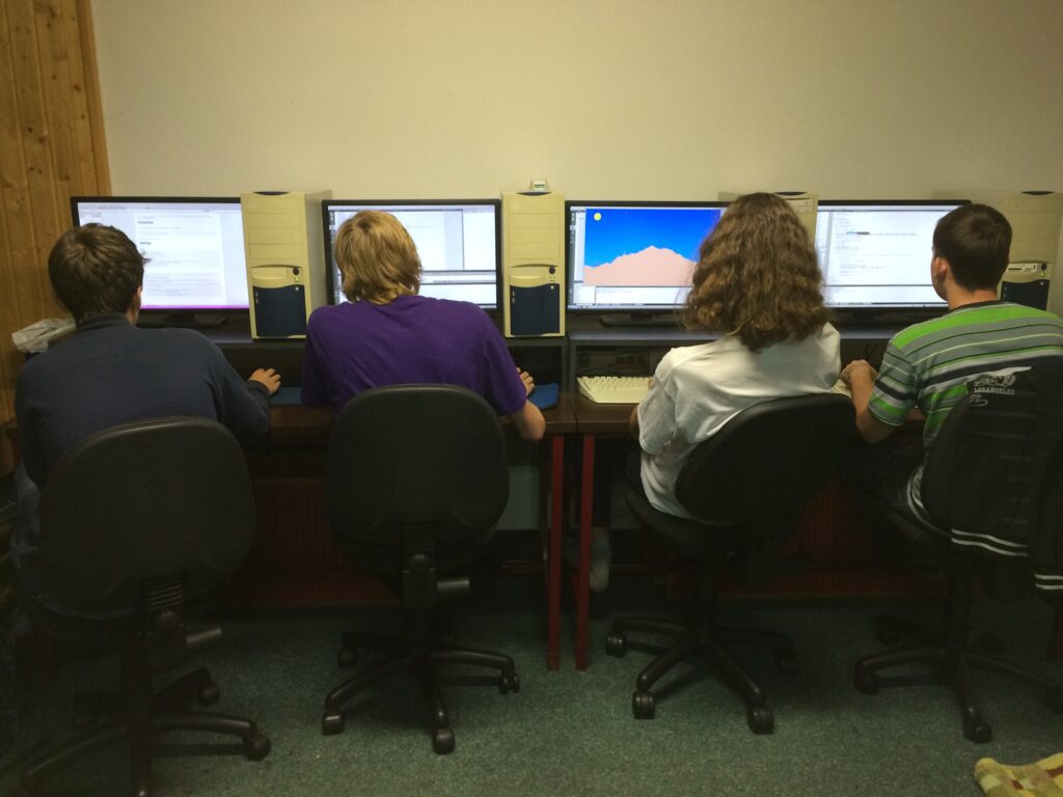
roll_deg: -0.2
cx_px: 532
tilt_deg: -15.5
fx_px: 891
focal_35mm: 29
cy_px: 398
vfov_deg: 48.2
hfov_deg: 61.7
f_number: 2.2
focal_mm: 4.15
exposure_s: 1/30
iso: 80
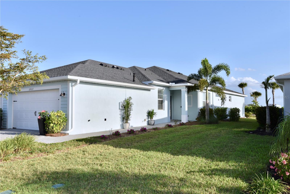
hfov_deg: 61.9
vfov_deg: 43.6
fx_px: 242
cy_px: 97
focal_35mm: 30
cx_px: 145
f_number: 13
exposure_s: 1/200
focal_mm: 30
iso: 125
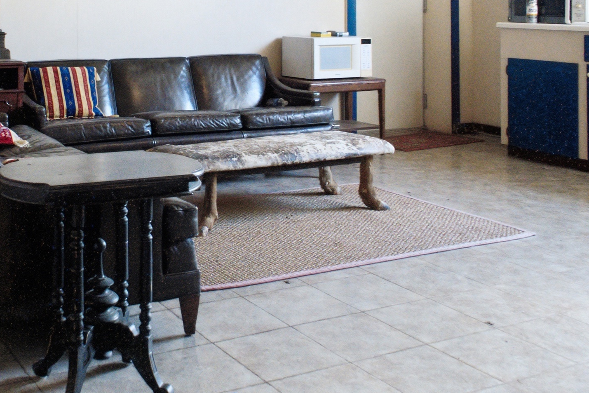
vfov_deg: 26.9
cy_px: 72
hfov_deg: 38.9
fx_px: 802
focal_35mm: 49
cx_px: 122
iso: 4000
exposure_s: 1/80
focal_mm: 28
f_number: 9
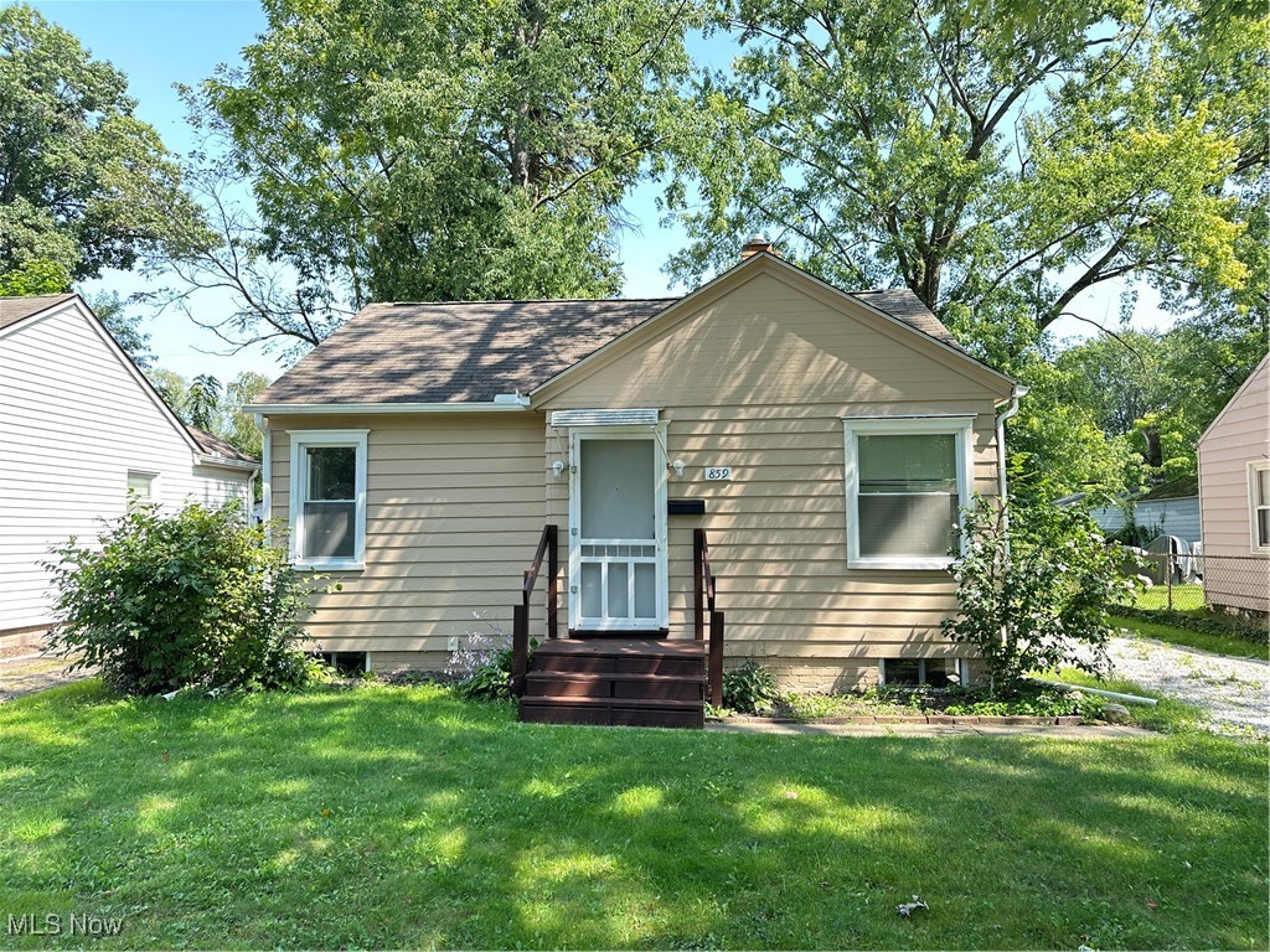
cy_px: 476
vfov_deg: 56.8
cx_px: 635
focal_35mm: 24
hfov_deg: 71.6
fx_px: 881
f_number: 1.78
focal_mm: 6.86
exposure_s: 1/383
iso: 80
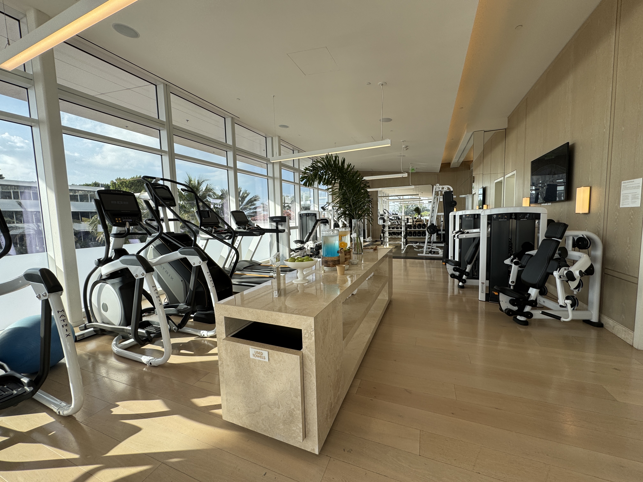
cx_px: 322
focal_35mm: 14
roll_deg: +1.0
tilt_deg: -6.2
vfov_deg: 85.7
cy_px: 241
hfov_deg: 102.1
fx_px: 260
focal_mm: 2.22
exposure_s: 1/462
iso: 40
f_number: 2.2
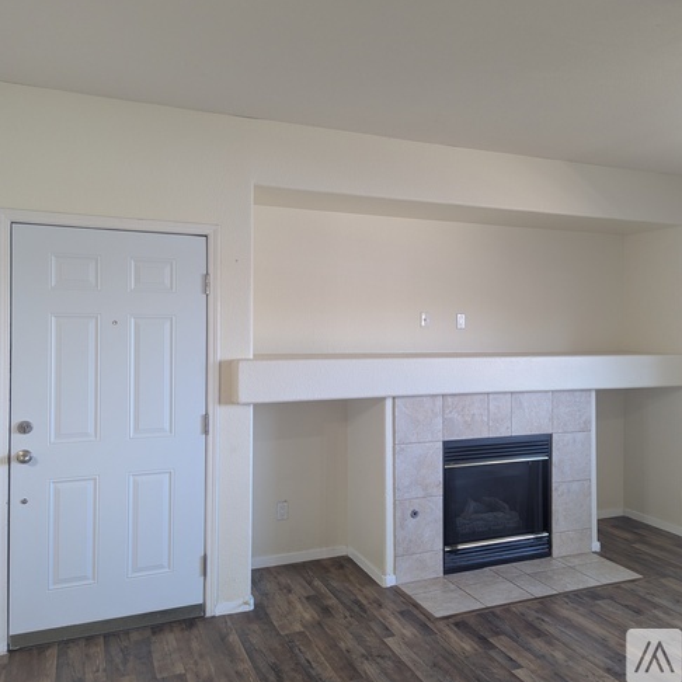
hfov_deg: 55.4
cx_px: 387
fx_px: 646
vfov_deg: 55.6
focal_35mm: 29
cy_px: 334
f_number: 1.85
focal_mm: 6.81
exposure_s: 1/31.4
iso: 73
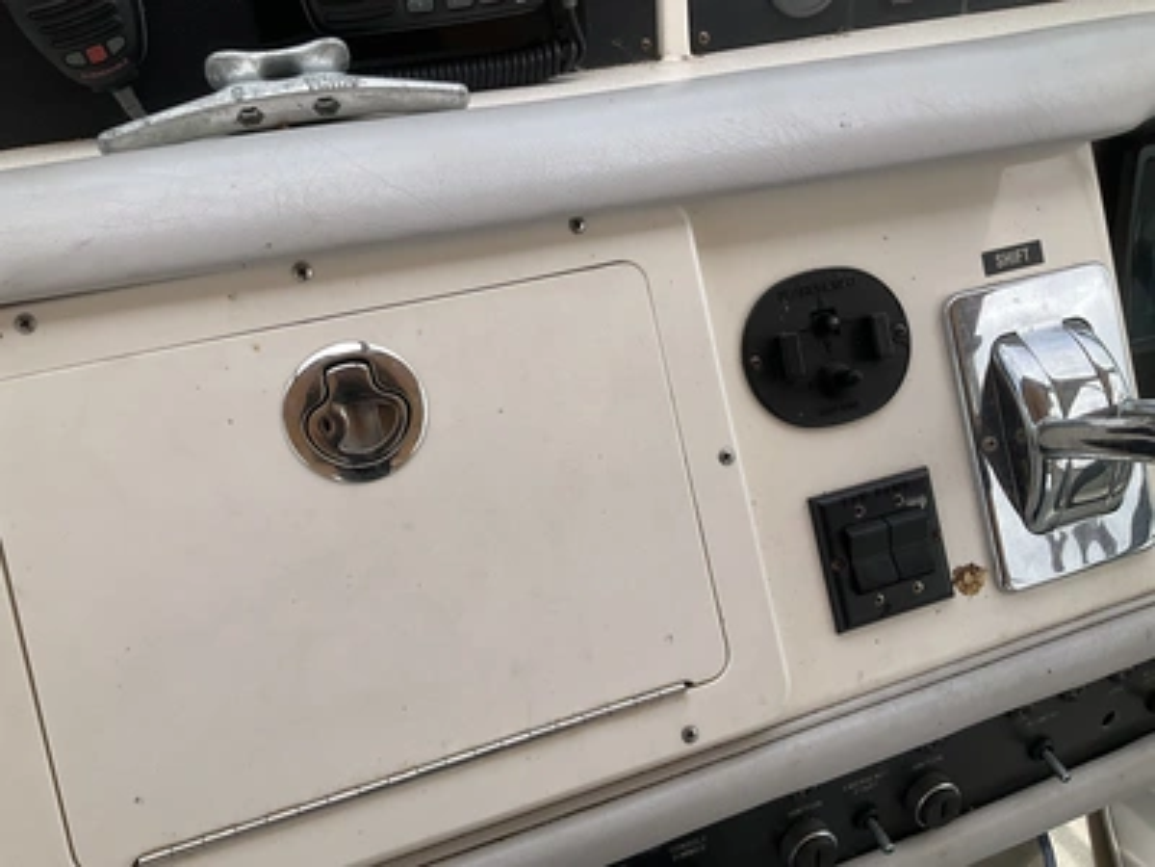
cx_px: 578
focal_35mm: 29
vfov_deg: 48.2
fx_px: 968
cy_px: 434
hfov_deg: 61.7
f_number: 1.8
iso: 25
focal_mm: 3
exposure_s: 1/1015
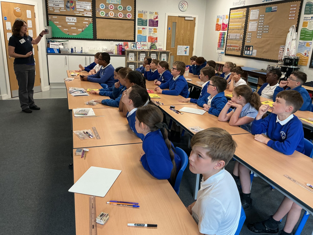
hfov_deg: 61.7
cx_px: 156
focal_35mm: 29
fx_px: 262
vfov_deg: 48.2
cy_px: 118
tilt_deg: -17.2
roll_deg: -2.0
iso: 80
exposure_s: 1/60
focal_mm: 3
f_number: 1.8
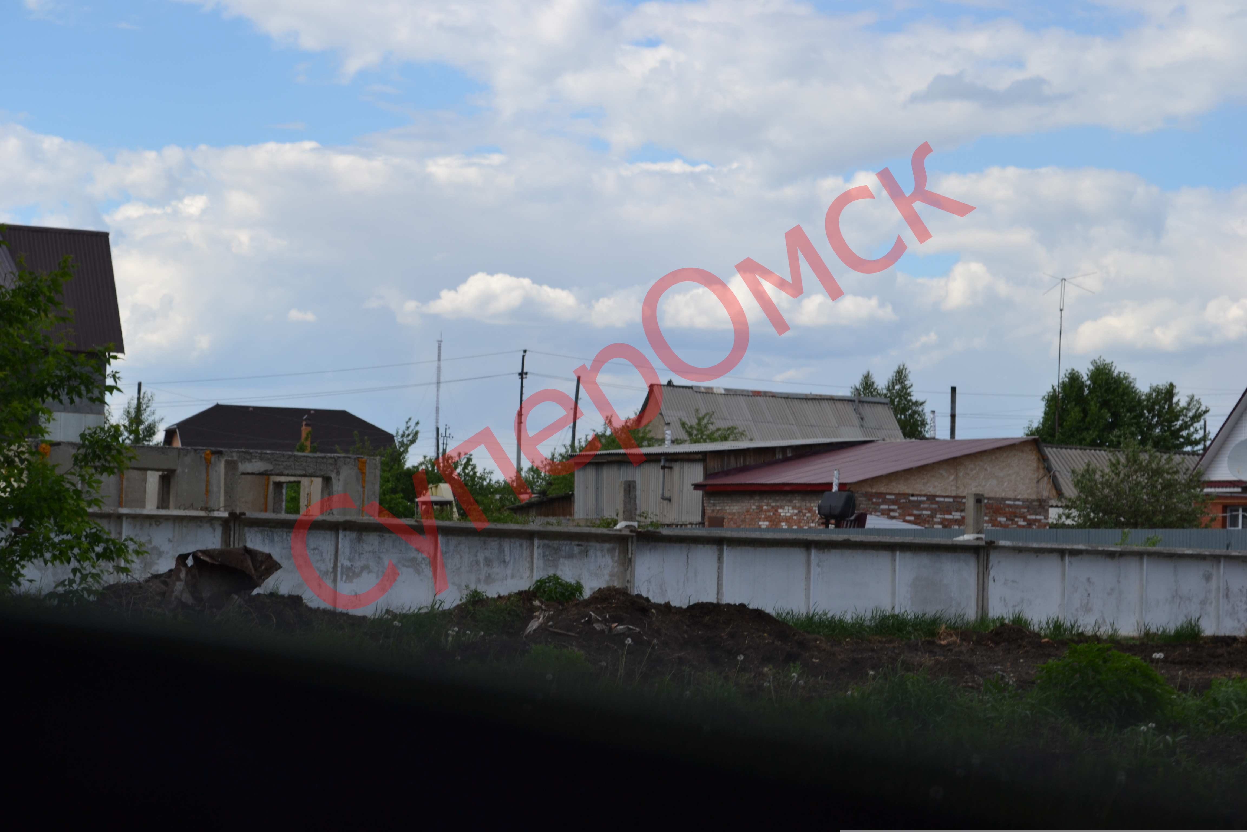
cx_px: 624
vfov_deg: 16.6
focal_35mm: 82
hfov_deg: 24.6
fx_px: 2857
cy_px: 416
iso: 100
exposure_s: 1/320
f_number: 9
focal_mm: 55
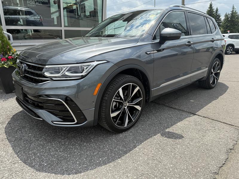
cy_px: 90
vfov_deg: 56.8
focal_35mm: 24
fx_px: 166
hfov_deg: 71.6
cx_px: 120
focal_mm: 6.76
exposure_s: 1/4405
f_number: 1.78
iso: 100
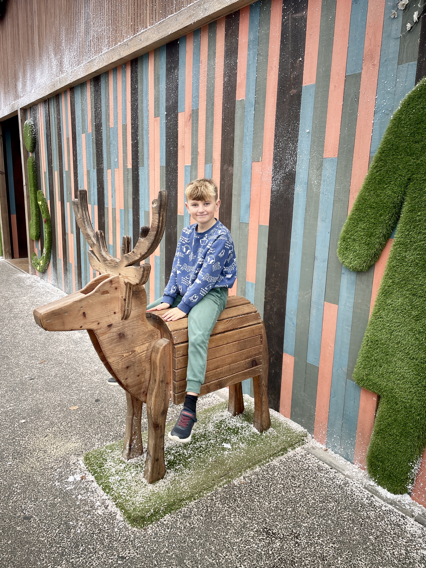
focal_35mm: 26
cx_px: 213
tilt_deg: -12.9
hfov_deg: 53.1
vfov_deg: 67.3
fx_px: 427
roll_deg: -1.0
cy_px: 284
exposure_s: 1/121
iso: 64
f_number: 1.6
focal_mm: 4.2
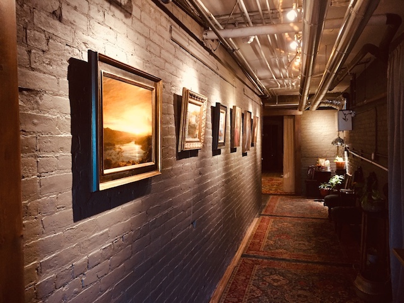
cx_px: 202
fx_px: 338
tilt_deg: -1.1
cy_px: 152
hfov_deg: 61.7
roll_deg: -0.1
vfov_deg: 48.2
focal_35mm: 29
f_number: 2.2
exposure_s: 1/30
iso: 200
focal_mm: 4.15
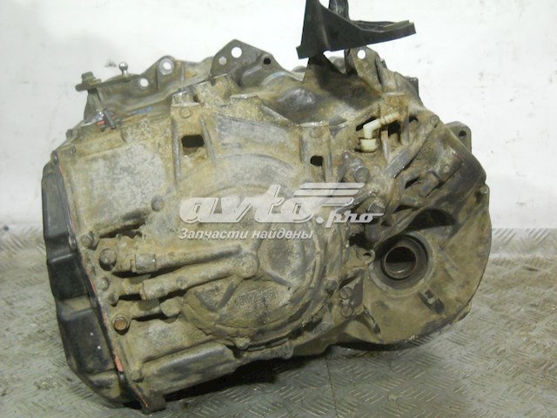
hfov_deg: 39.7
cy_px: 209
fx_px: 772
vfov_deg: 30.3
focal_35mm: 48
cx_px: 278
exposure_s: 1/30
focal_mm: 7.88
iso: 400
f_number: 3.3
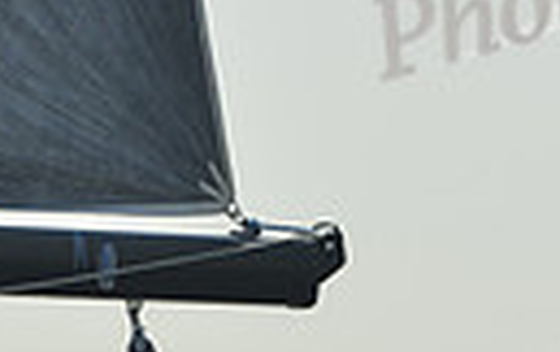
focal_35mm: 710
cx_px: 152
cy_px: 654
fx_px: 10850
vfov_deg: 1.9
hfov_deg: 3.0
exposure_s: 1/1000
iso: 200
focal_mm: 155
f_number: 5
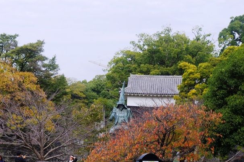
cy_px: 76
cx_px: 100
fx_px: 752
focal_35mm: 111
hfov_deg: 18.4
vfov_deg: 12.3
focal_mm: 55
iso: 200
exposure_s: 1/200
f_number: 11
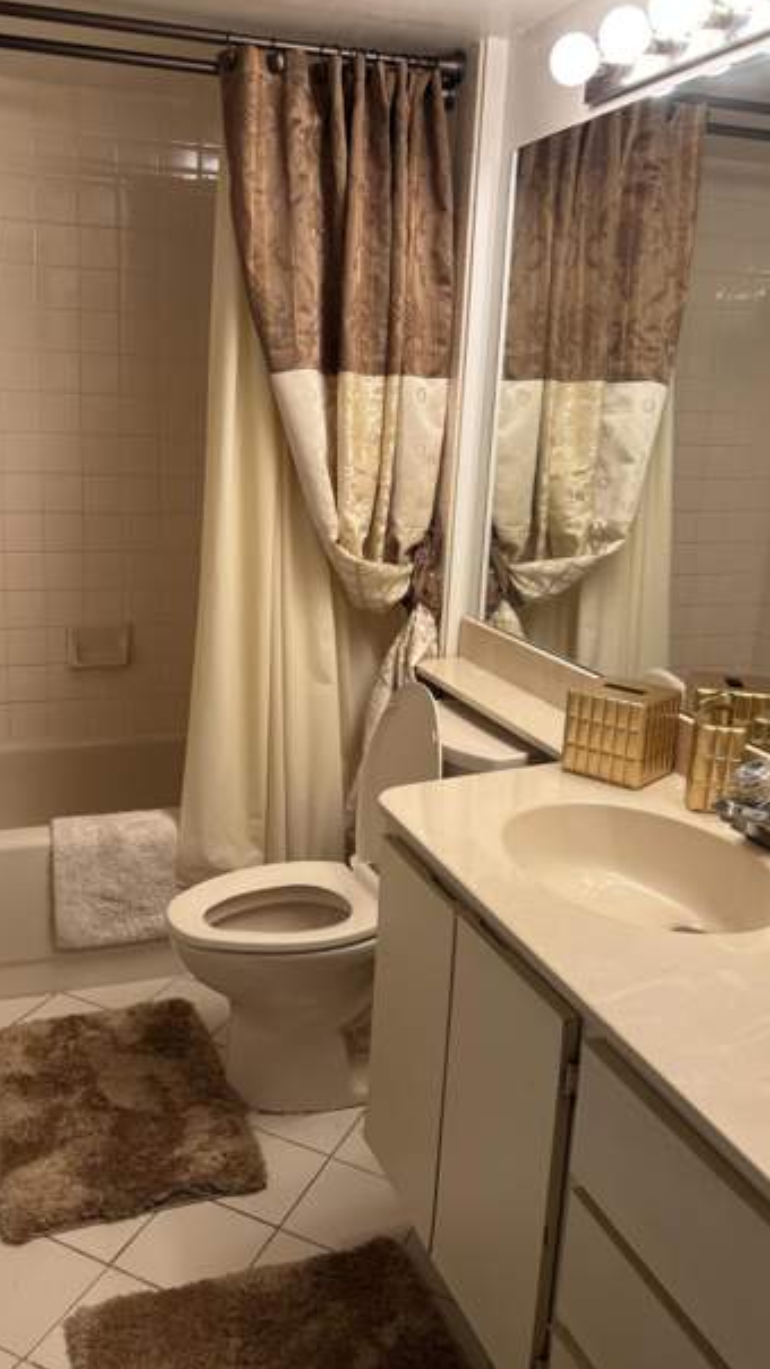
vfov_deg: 64.3
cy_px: 664
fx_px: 1088
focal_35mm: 30
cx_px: 317
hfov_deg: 38.8
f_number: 1.6
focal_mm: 5.96
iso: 125
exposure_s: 1/60
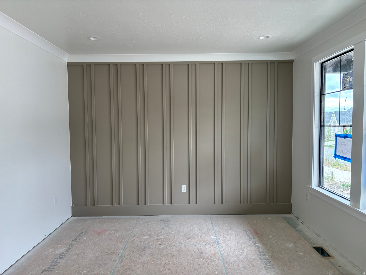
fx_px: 275
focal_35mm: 26
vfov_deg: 53.1
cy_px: 138
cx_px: 183
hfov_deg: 67.3
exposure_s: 1/121
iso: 80
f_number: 1.6
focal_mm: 5.96
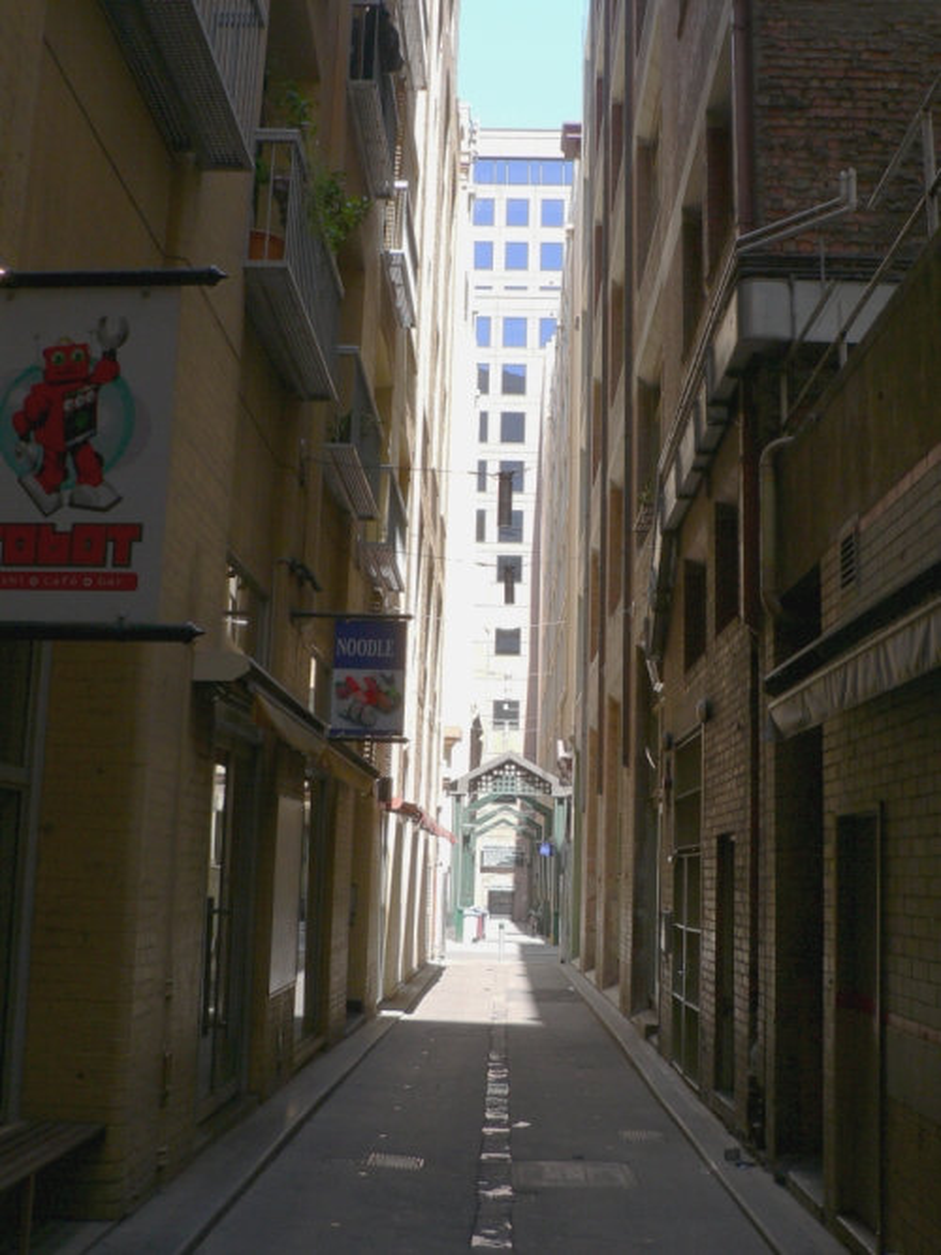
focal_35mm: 36
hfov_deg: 39.6
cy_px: 628
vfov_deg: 51.4
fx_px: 1305
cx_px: 470
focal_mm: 6
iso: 80
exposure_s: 1/100
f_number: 3.6
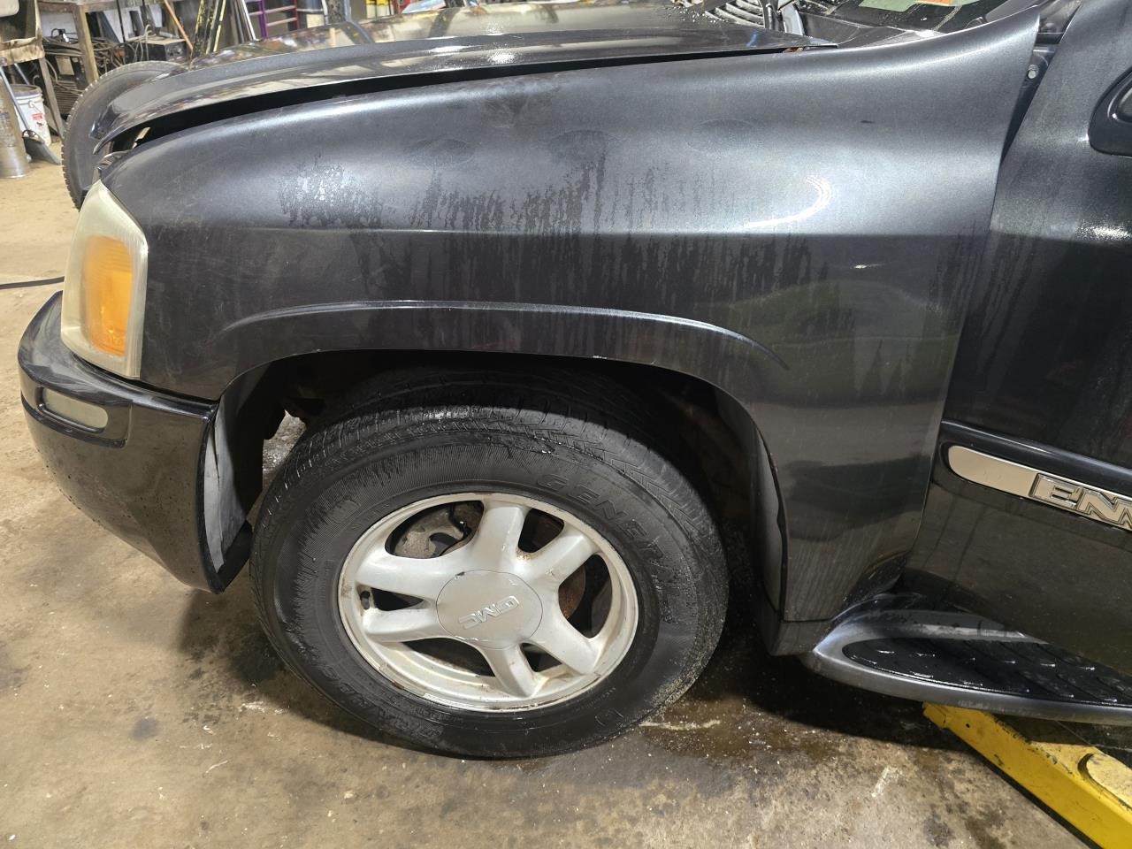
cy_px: 424
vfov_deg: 58.9
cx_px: 566
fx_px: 752
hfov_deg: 73.9
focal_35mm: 23
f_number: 1.7
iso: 1250
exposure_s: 1/60
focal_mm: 6.3
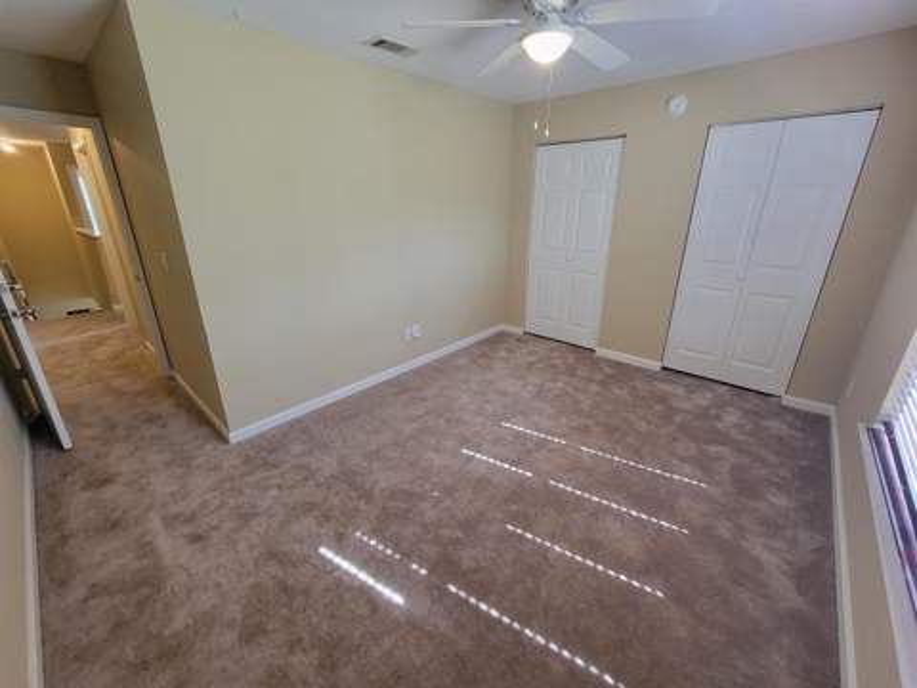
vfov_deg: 89.9
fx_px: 344
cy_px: 344
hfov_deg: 106.2
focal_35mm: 13
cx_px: 458
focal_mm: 2.2
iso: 320
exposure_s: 1/40
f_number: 2.2
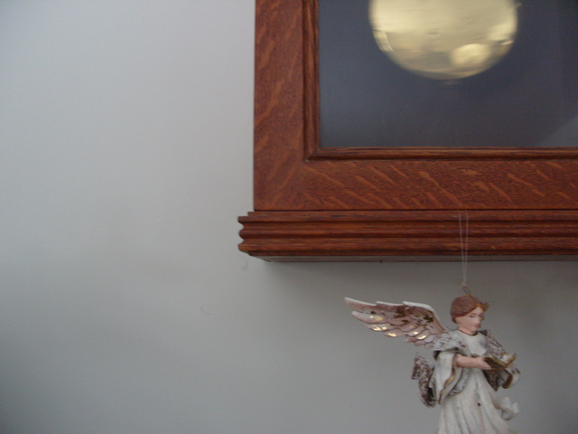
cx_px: 289
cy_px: 217
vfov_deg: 40.7
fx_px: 584
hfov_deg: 52.6
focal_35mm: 35
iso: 200
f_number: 2.8
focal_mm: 7.8
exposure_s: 1/8
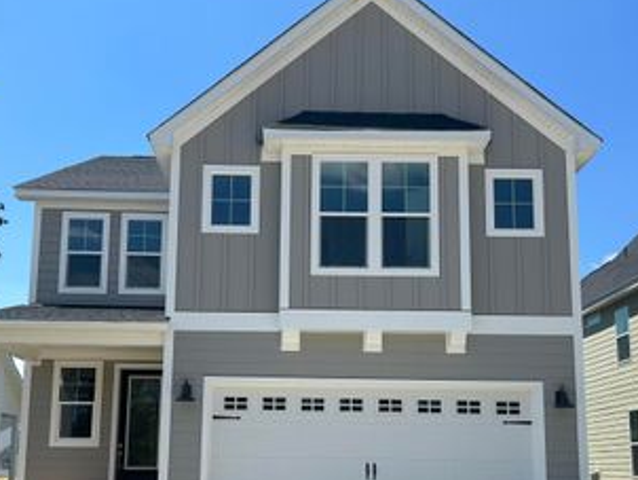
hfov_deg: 43.8
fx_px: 793
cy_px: 331
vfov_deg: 33.3
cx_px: 296
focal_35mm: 43
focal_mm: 5.7
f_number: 1.5
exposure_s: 1/5319
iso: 50
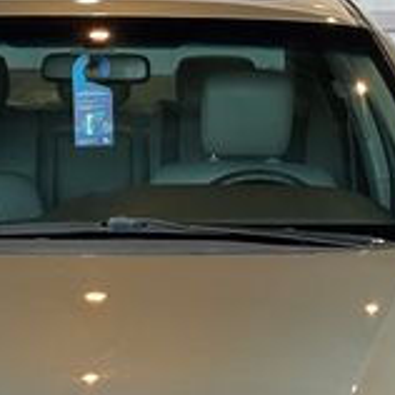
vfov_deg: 7.4
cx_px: 122
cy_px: 238
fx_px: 3034
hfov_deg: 7.4
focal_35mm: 235
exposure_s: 1/170
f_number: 1.6
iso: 40
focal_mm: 5.96
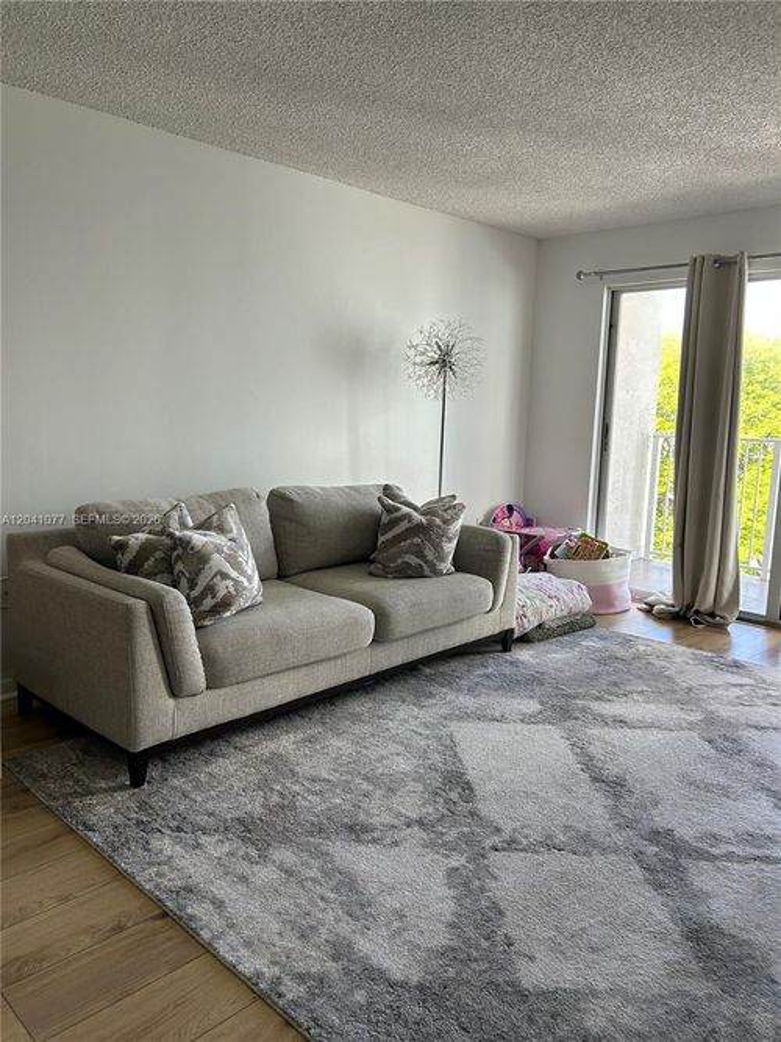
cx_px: 390
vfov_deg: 67.3
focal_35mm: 26
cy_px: 521
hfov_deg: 53.0
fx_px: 782
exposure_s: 1/121
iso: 64
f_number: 1.5
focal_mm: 5.7
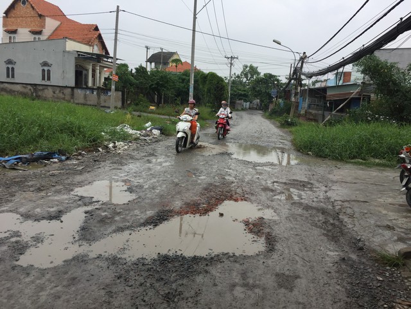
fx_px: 344
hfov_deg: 61.7
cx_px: 206
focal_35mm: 29
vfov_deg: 48.2
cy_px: 154
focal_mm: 4.15
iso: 32
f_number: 2.2
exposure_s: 1/1041
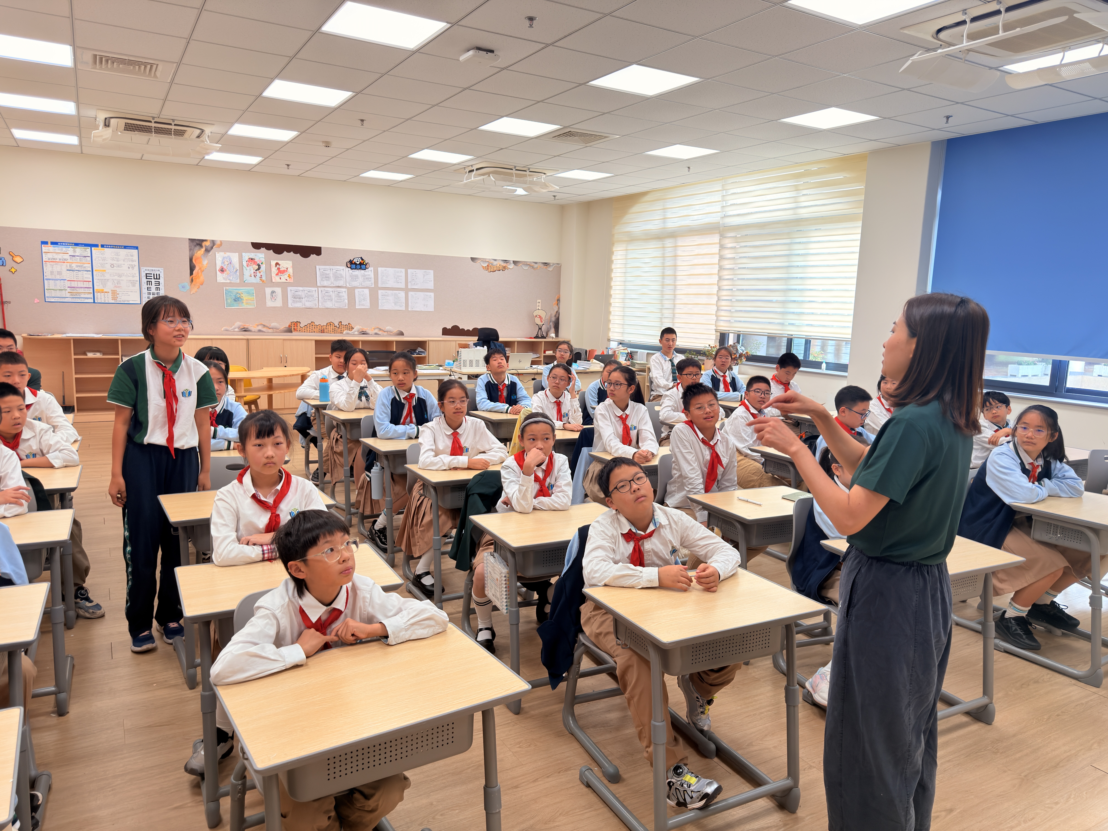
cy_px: 416
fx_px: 768
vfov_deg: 56.8
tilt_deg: -8.7
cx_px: 554
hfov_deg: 71.6
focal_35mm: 24
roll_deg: -1.7
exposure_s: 1/100
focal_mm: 6.76
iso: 100
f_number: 1.78
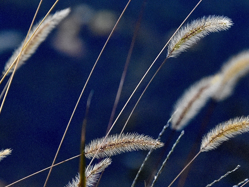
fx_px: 4246
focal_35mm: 590
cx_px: 129
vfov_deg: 2.5
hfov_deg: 3.4
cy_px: -25
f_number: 5.6
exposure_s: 1/400
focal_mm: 155
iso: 3200
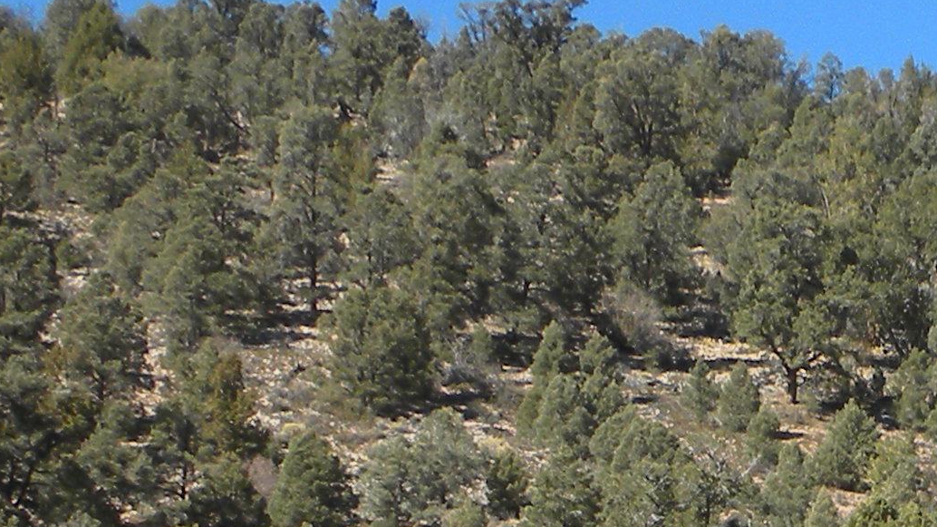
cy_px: 1181
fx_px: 3875
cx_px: 1083
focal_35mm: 156
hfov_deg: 13.5
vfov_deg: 7.4
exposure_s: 1/66
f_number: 10
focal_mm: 6.6
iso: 64
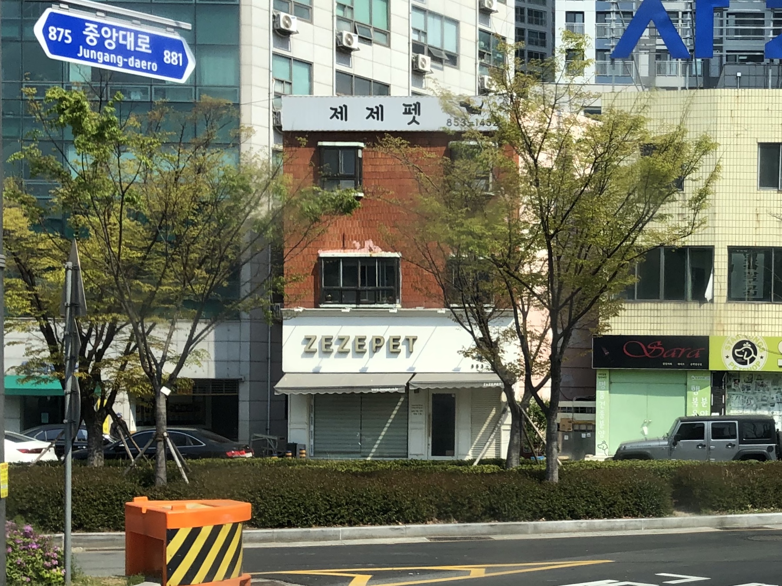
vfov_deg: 49.7
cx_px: 391
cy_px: 293
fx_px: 633
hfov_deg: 63.4
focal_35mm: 28
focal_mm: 3.99
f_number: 1.8
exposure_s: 1/1333
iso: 20
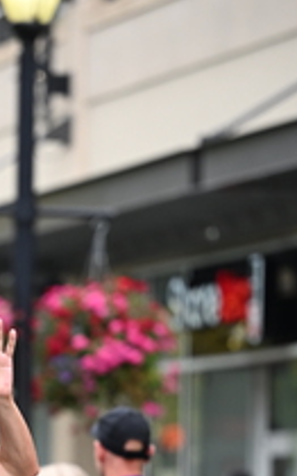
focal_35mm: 374
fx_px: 4850
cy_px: 515
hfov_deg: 3.5
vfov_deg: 5.6
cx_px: -65
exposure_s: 1/2000
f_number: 2.8
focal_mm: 140
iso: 800
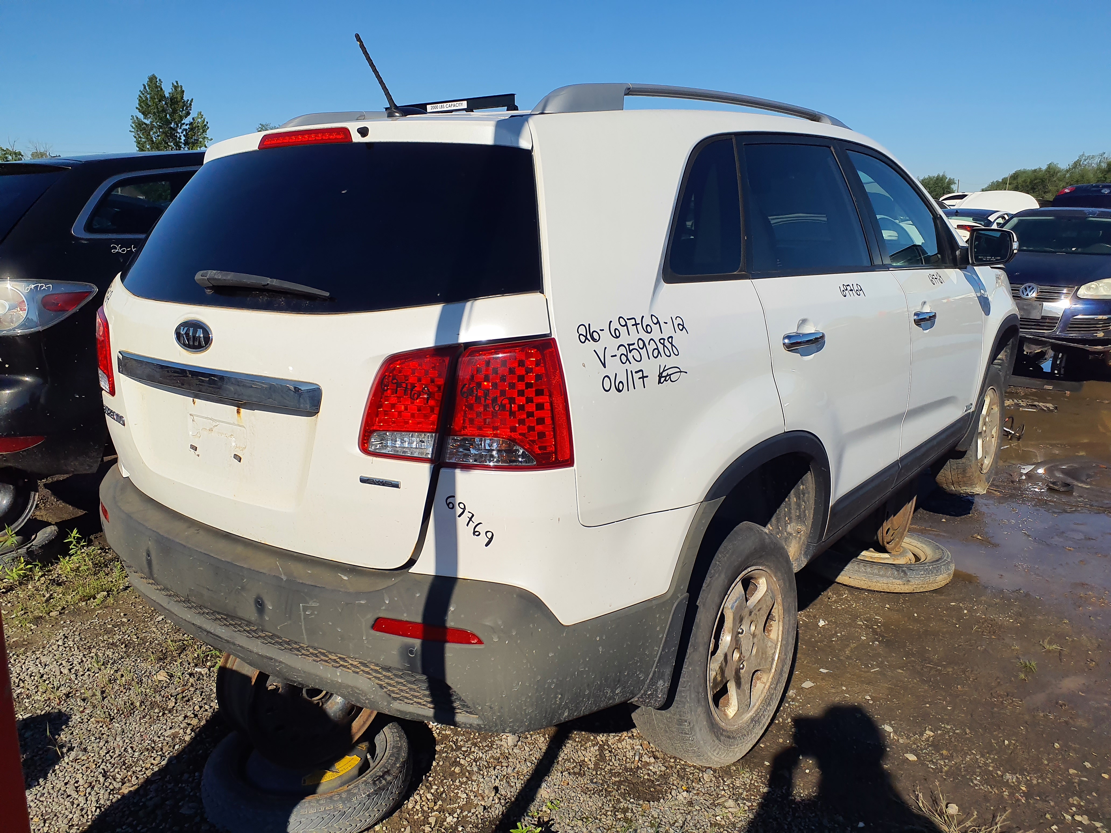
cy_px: 416
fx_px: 867
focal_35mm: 27
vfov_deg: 51.4
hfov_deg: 65.3
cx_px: 556
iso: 40
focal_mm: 3.58
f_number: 1.9
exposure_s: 1/4128
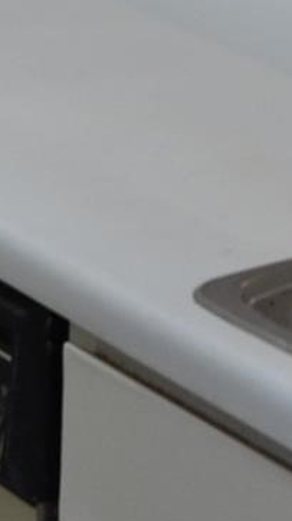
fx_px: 2456
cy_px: -205
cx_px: 125
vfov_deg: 11.7
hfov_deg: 6.8
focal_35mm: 178
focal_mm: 20
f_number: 4.5
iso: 400
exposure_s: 1/80
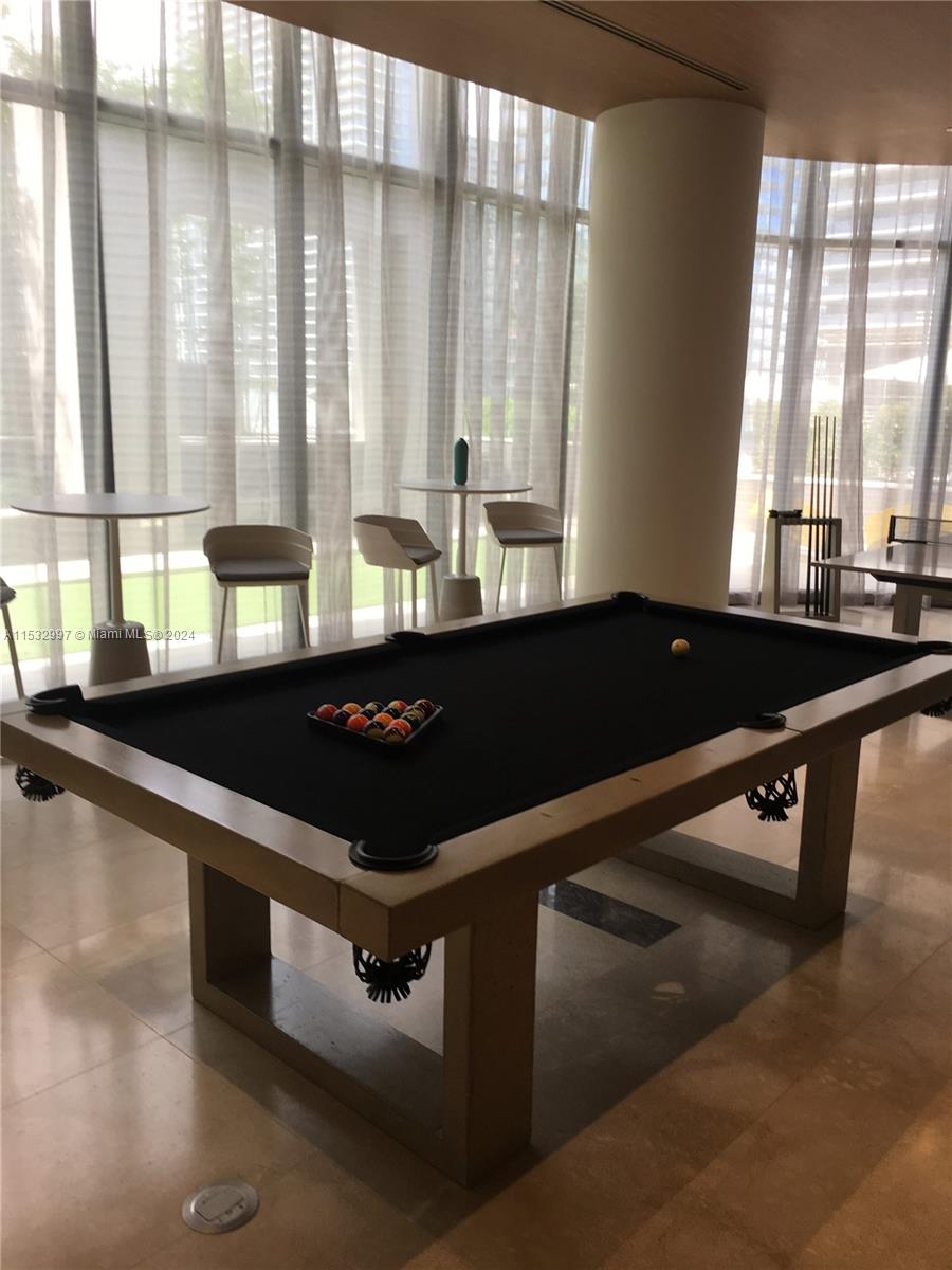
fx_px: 1063
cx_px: 476
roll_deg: -1.7
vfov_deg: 61.7
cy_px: 635
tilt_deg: -11.5
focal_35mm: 29
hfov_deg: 48.2
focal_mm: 4.15
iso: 25
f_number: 2.2
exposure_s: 1/40
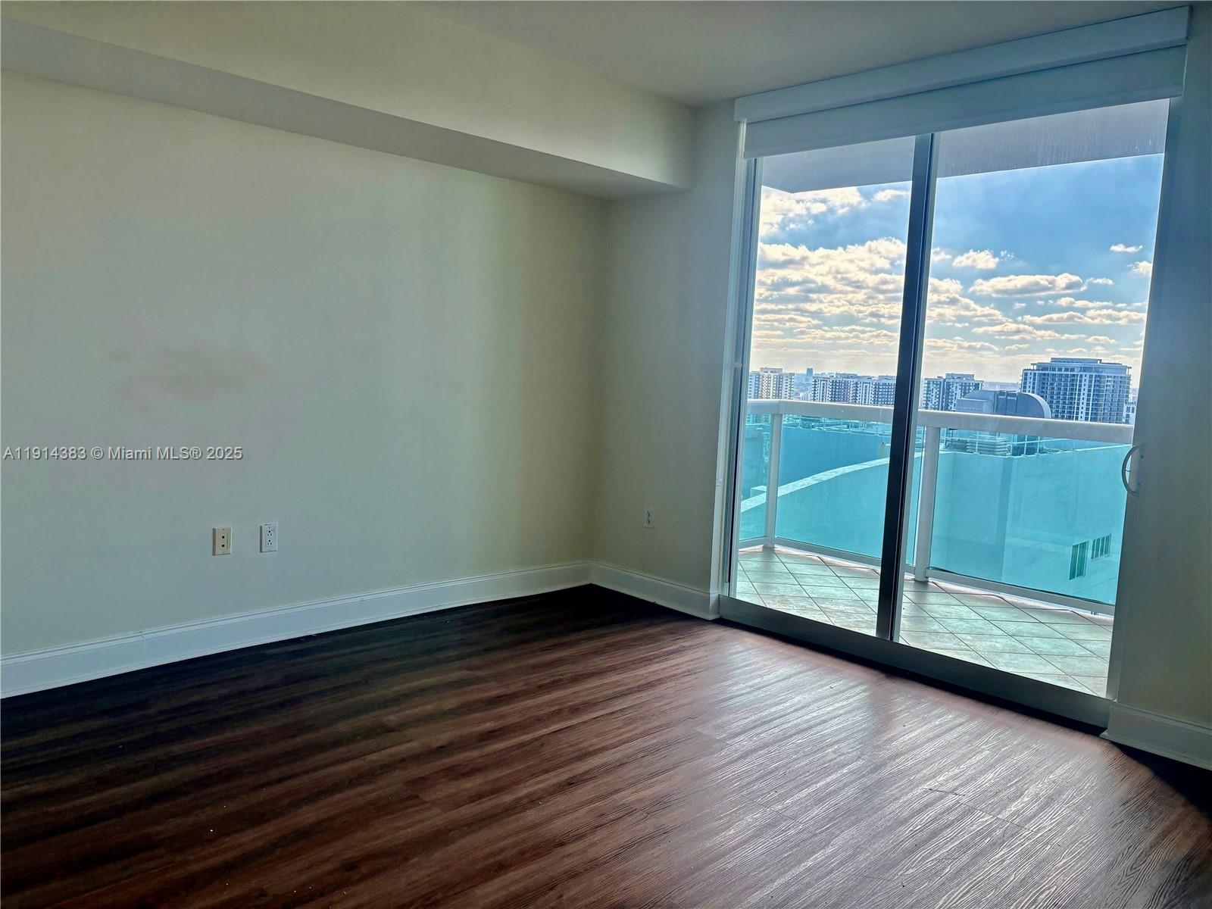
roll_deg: -1.7
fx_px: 910
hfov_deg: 67.3
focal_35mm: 26
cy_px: 454
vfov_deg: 53.1
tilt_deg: -6.3
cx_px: 606
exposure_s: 1/716
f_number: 1.6
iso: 64
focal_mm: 5.96
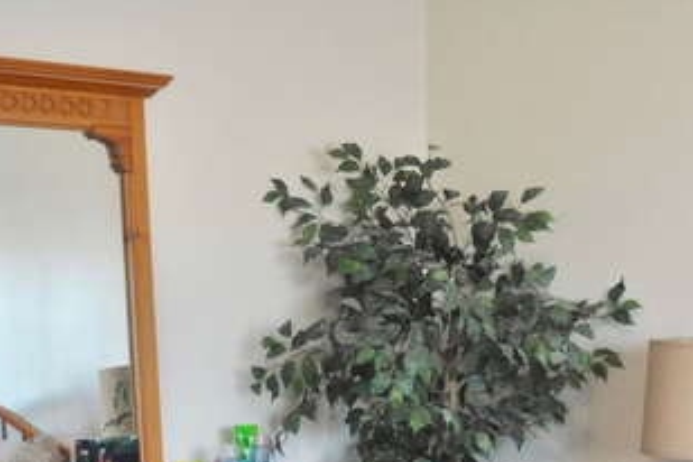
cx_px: 590
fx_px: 1675
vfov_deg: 15.4
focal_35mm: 87
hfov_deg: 22.9
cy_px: 470
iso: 560
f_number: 4
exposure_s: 1/60
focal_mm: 28
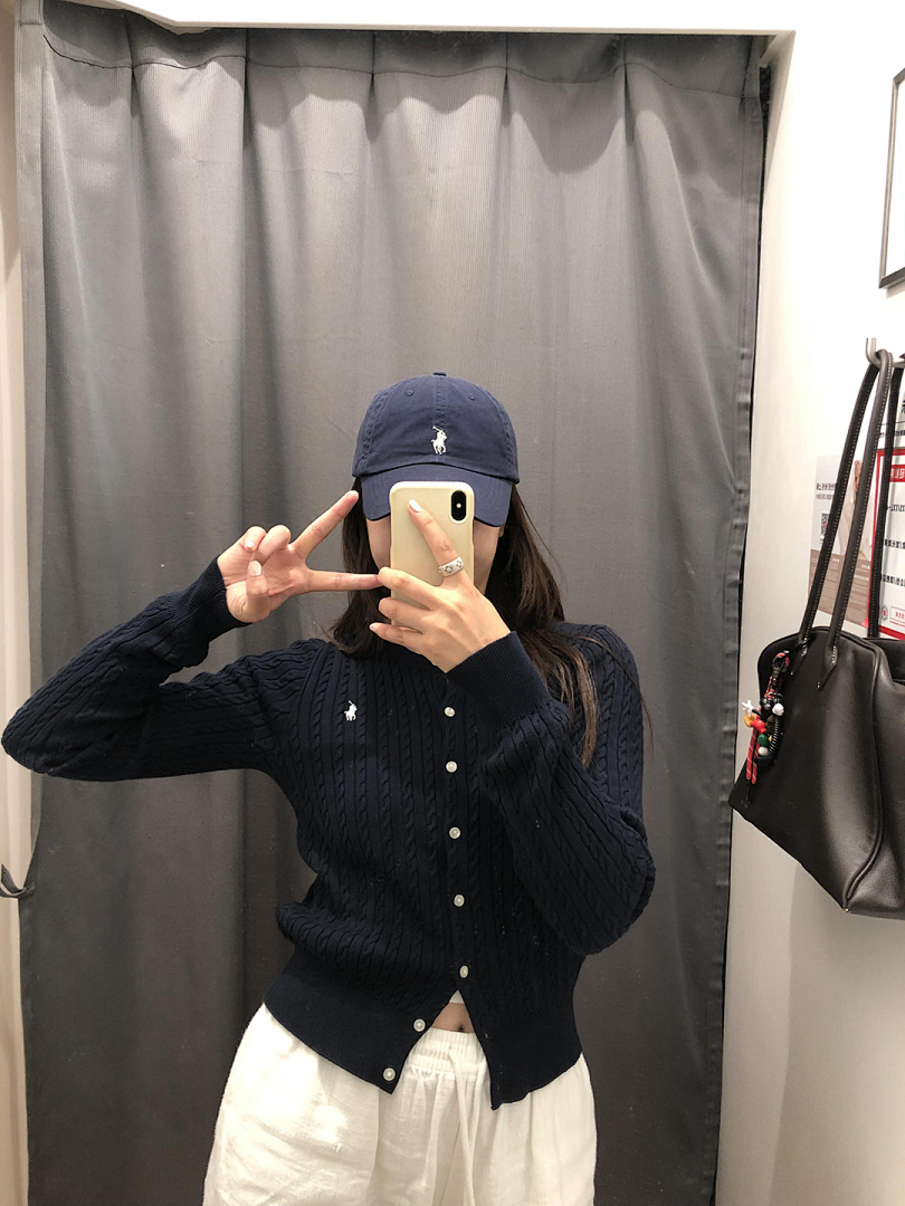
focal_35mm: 28
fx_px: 976
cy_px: 603
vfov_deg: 63.4
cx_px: 452
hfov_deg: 49.7
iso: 50
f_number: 1.8
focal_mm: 4
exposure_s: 1/17
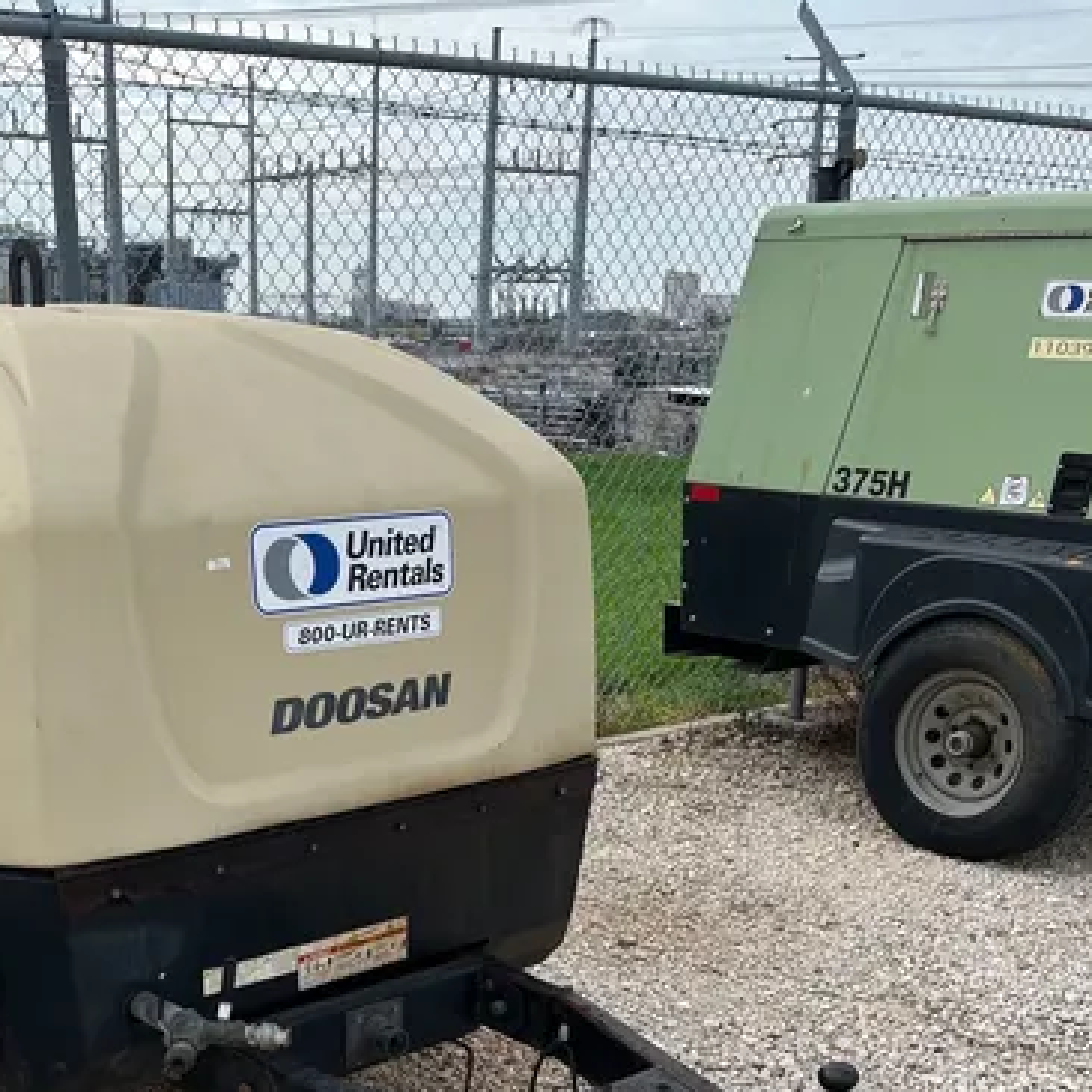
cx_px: 313
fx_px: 1642
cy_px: 1046
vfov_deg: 34.1
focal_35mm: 46
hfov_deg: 36.2
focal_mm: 5.1
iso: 50
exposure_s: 1/1458
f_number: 1.6
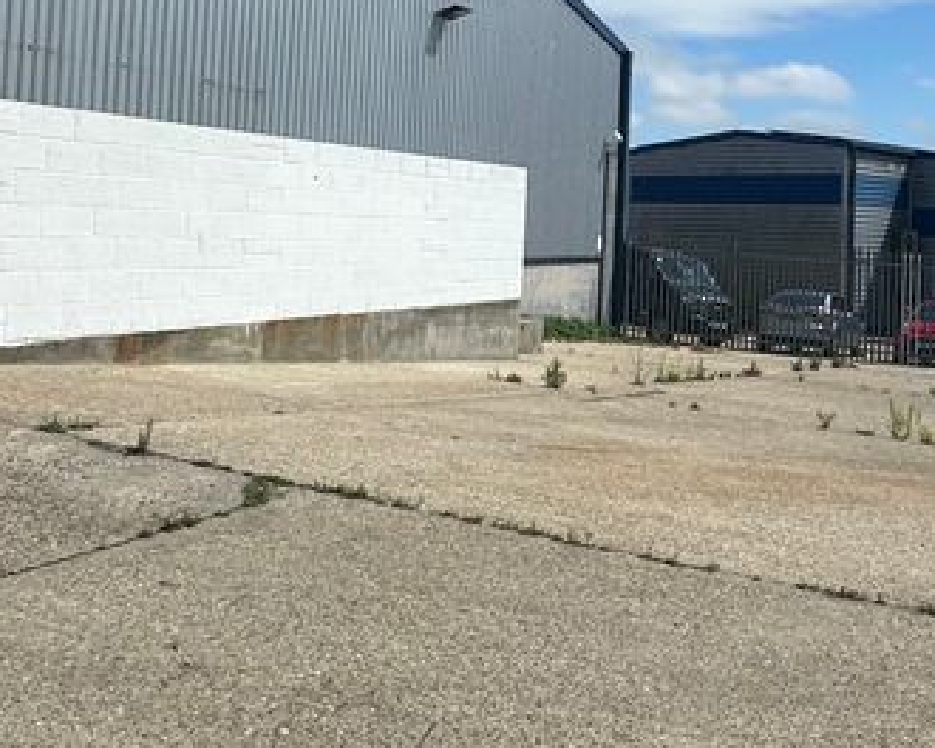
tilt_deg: +1.9
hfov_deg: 38.5
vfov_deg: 32.0
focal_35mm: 46
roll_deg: +0.3
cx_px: 774
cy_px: 169
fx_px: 1273
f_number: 2.2
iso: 50
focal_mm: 2.22
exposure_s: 1/3861
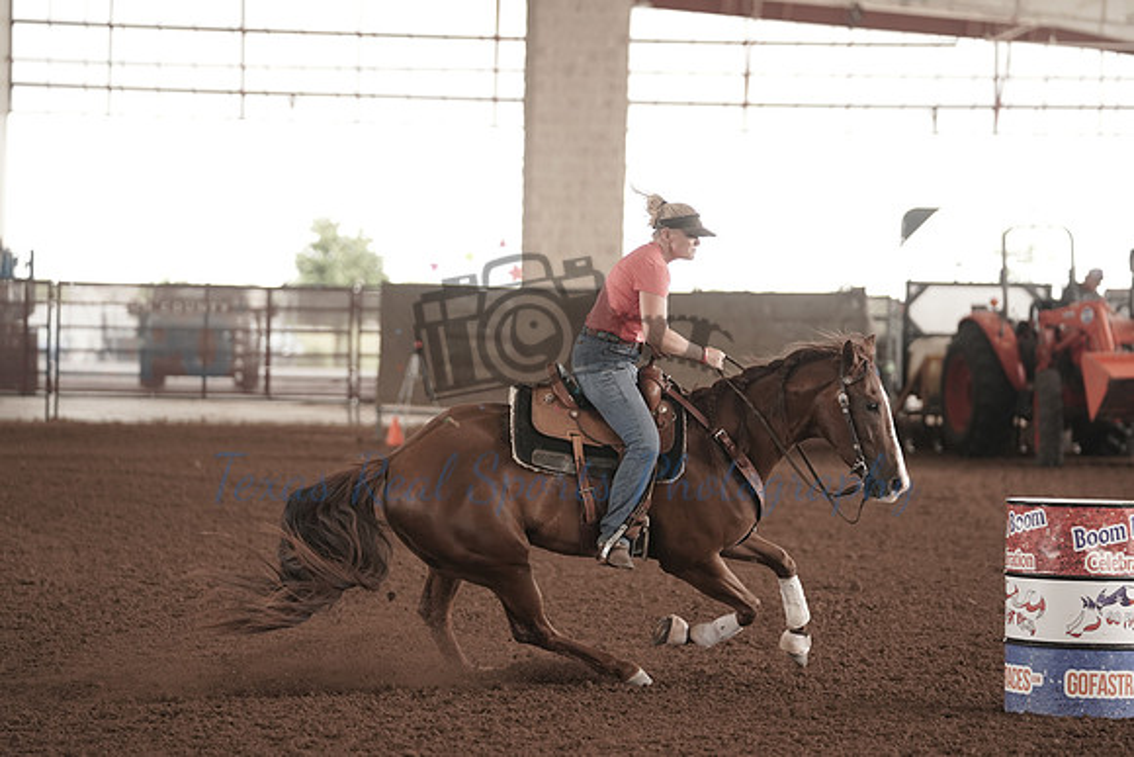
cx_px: 567
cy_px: 378
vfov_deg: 9.2
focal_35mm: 150
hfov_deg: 13.7
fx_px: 4726
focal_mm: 150
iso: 1600
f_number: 2.8
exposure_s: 1/1000
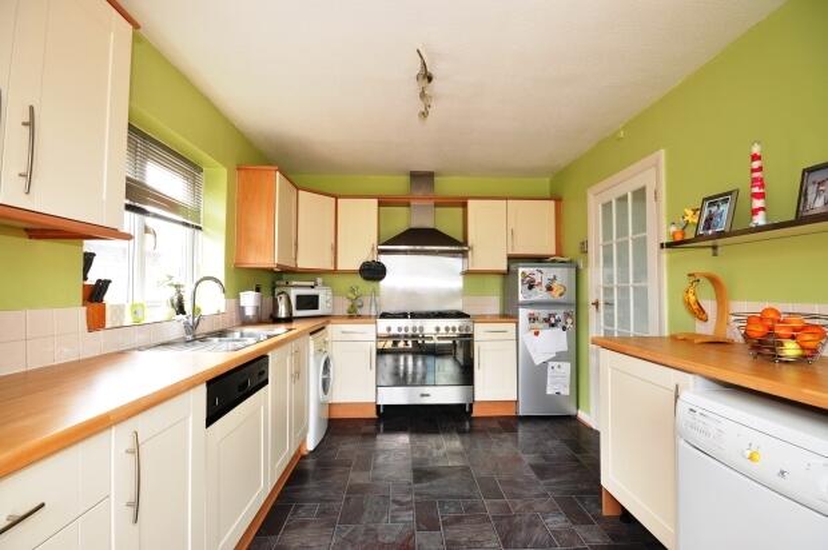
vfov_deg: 77.2
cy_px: 275
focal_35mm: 15
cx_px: 414
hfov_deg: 100.4
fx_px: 345
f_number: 11
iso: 200
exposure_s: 1/1.6
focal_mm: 10
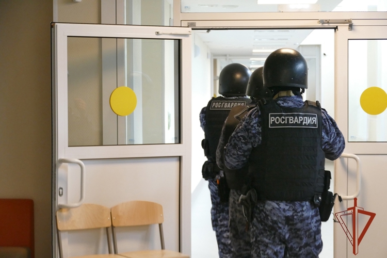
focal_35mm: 112
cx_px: 194
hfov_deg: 18.3
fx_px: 1204
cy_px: 129
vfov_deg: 12.2
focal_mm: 40.84
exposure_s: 1/125
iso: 1600
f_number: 3.9
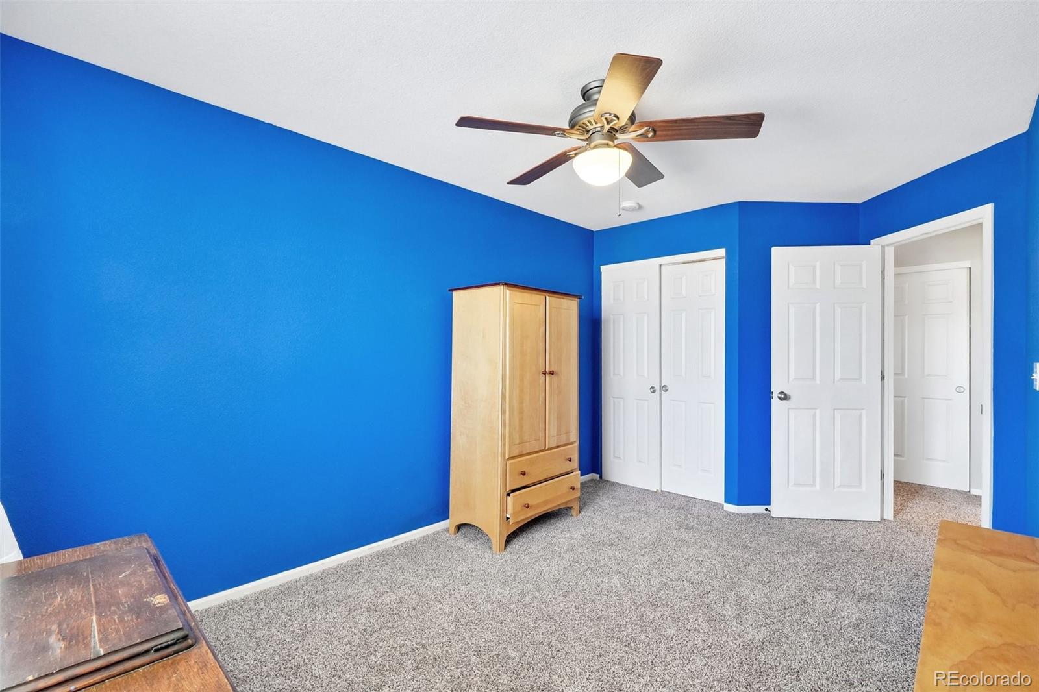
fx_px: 450
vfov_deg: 75.1
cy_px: 346
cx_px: 520
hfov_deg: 98.2
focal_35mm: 16
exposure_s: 1/5
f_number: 8
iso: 800
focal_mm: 10.4
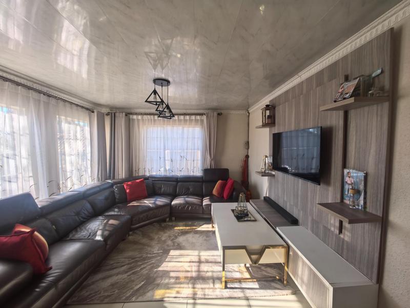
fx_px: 154
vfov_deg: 89.9
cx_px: 205
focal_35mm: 13
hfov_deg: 106.2
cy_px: 154
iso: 50
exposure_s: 1/112
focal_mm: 1.76
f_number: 2.2
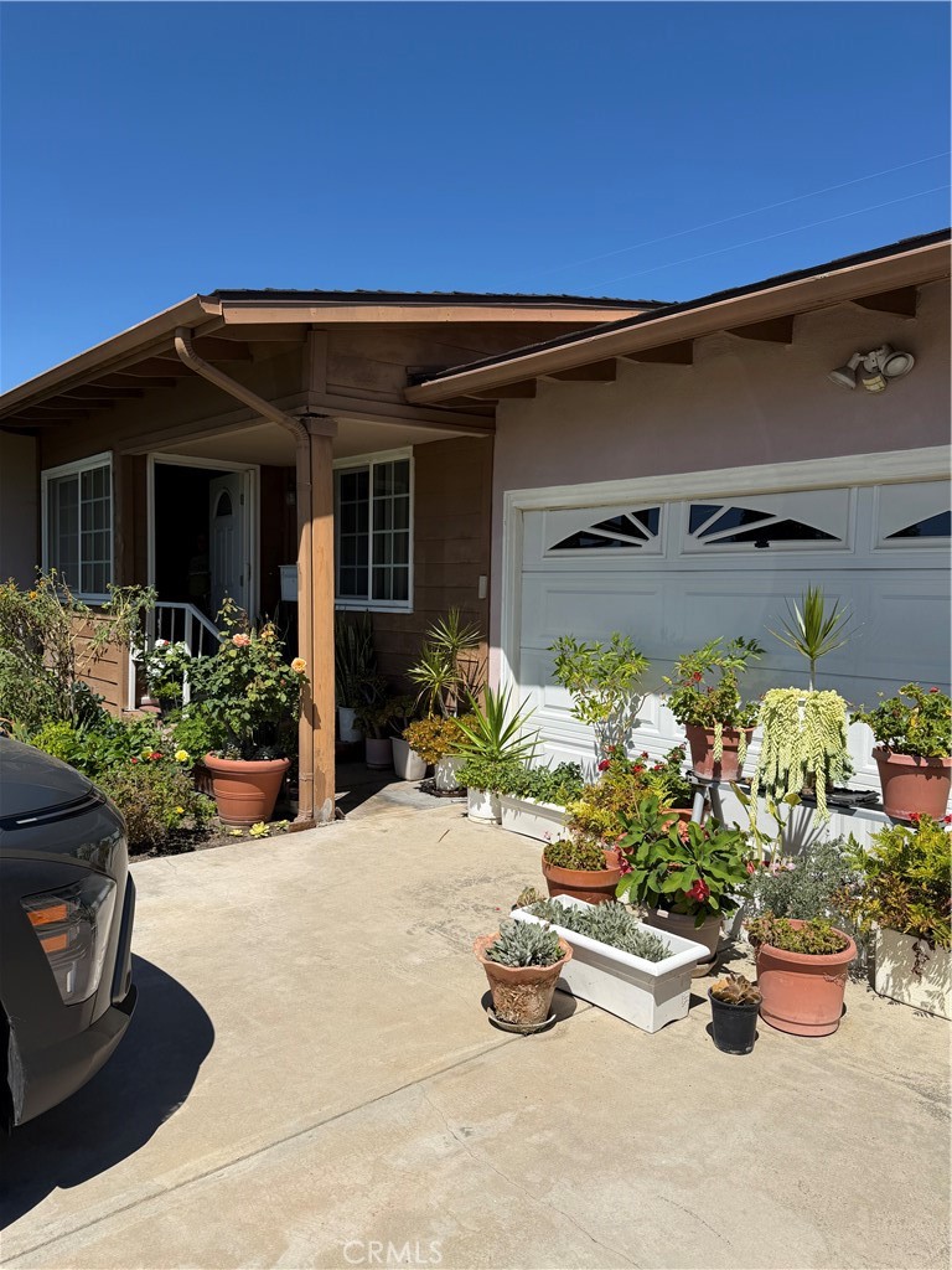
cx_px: 476
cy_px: 635
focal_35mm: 24
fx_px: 880
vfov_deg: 71.6
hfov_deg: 56.8
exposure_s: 1/6711
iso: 80
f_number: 1.78
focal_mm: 6.76
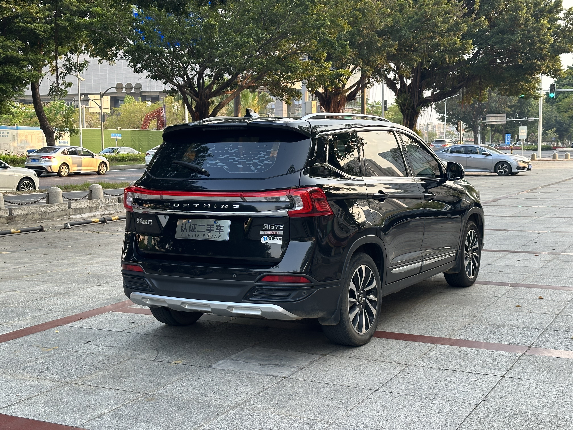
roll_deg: +0.0
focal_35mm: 48
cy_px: 215
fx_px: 795
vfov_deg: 30.3
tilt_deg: -5.5
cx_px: 286
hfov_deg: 39.7
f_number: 1.78
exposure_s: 1/171
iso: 64
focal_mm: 6.86
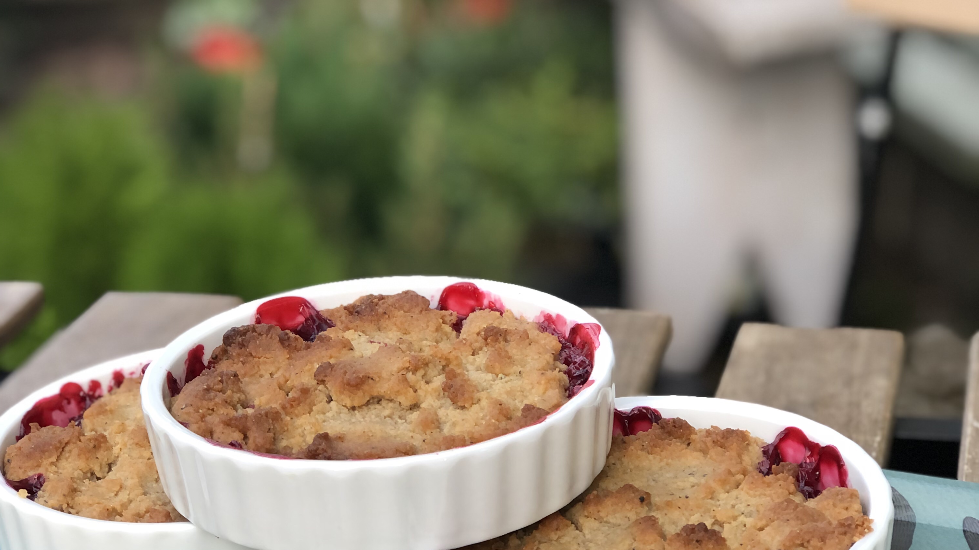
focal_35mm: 83
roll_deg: +1.3
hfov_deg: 25.6
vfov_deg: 14.6
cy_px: 259
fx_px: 2155
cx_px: 489
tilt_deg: -20.1
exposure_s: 1/40
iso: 25
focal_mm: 6.6
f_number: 2.8
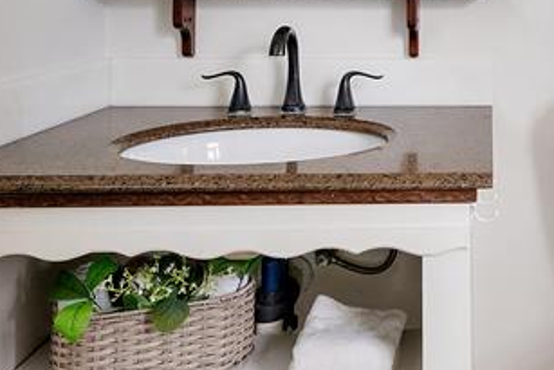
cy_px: -44
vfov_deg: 25.0
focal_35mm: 50
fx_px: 770
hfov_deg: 36.2
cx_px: 535
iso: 800
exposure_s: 1/30
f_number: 7.1
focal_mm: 10
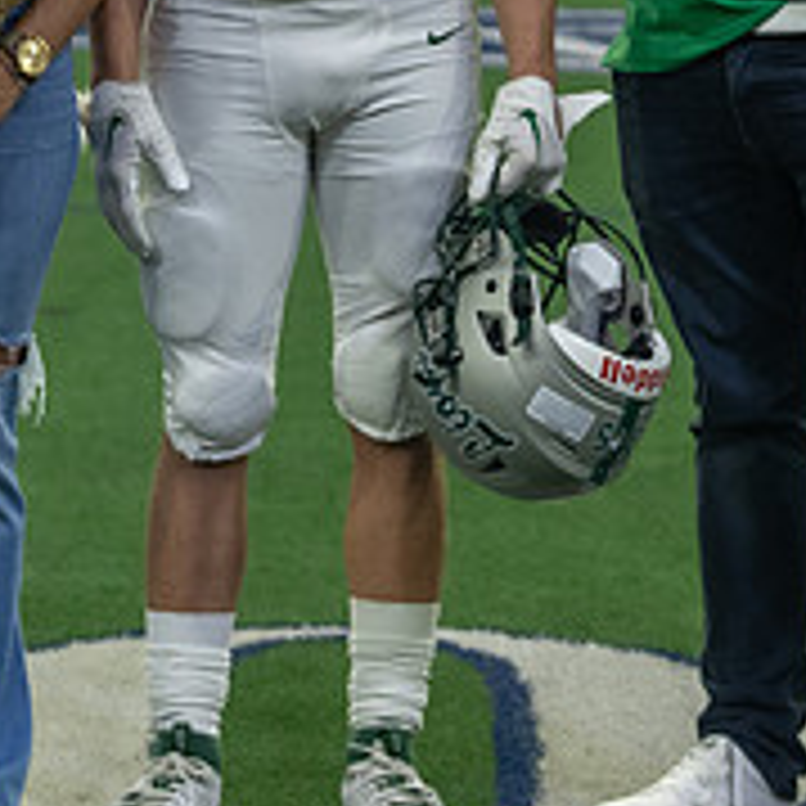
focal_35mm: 250
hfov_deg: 7.0
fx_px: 6586
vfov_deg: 7.0
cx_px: 376
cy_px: -9
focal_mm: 70
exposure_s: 1/320
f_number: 2.8
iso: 1000
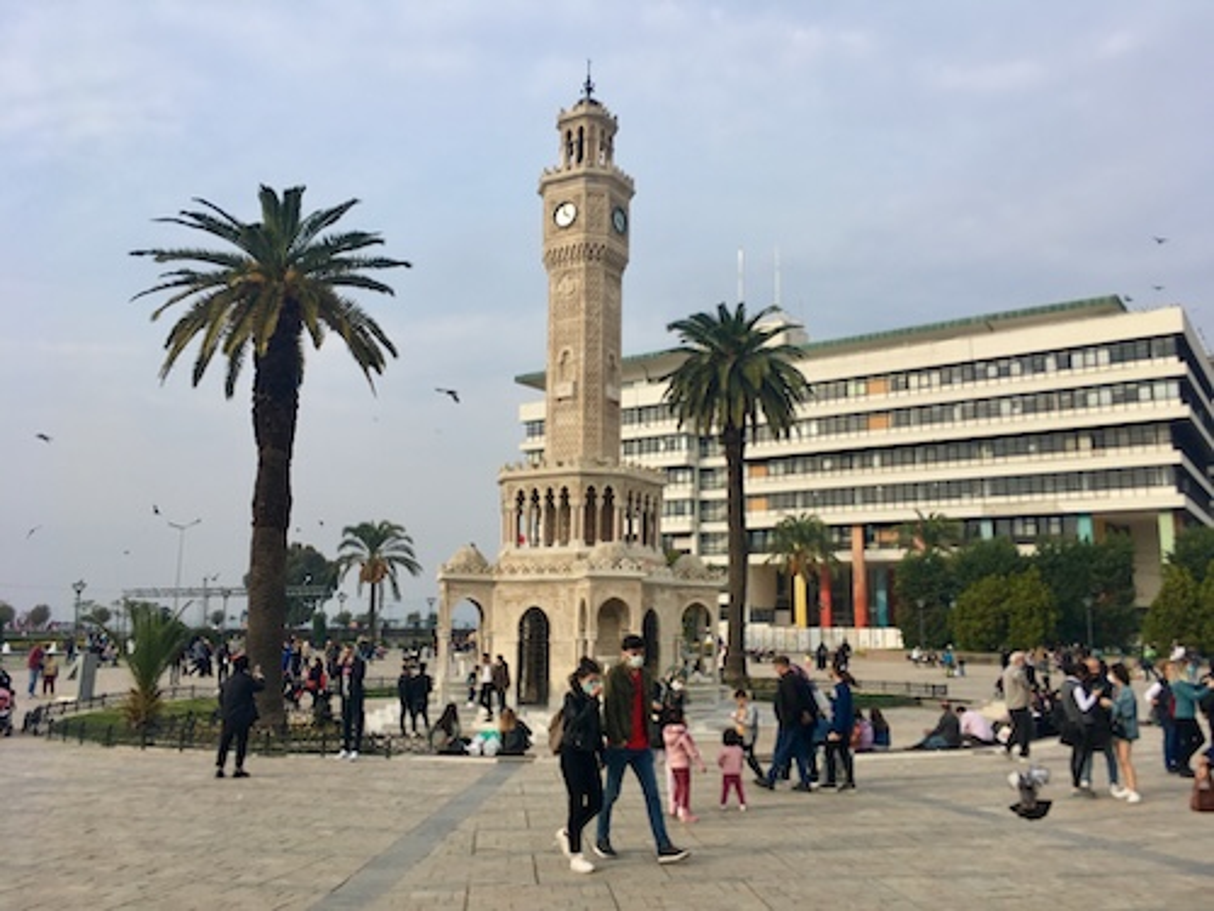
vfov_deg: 48.2
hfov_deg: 61.7
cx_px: 607
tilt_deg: +8.1
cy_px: 456
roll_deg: -0.1
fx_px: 1017
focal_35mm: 29
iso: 25
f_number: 2.2
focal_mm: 4.15
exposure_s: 1/1115
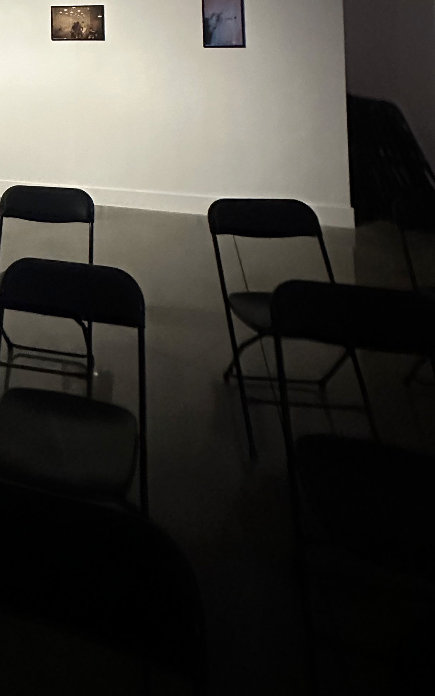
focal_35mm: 31
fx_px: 588
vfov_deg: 50.2
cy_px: 6
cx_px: -40
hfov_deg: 35.0
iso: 1250
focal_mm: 2.22
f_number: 2.2
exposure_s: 1/60
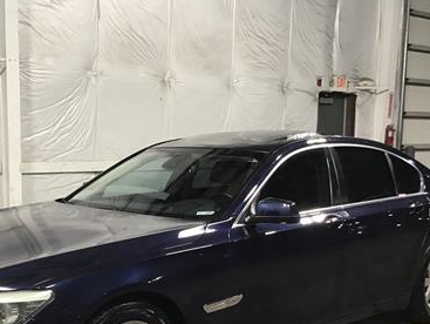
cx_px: 166
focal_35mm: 54
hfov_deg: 35.4
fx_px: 671
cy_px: 238
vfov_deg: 26.8
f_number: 2.4
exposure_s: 1/30
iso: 64
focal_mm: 3.3
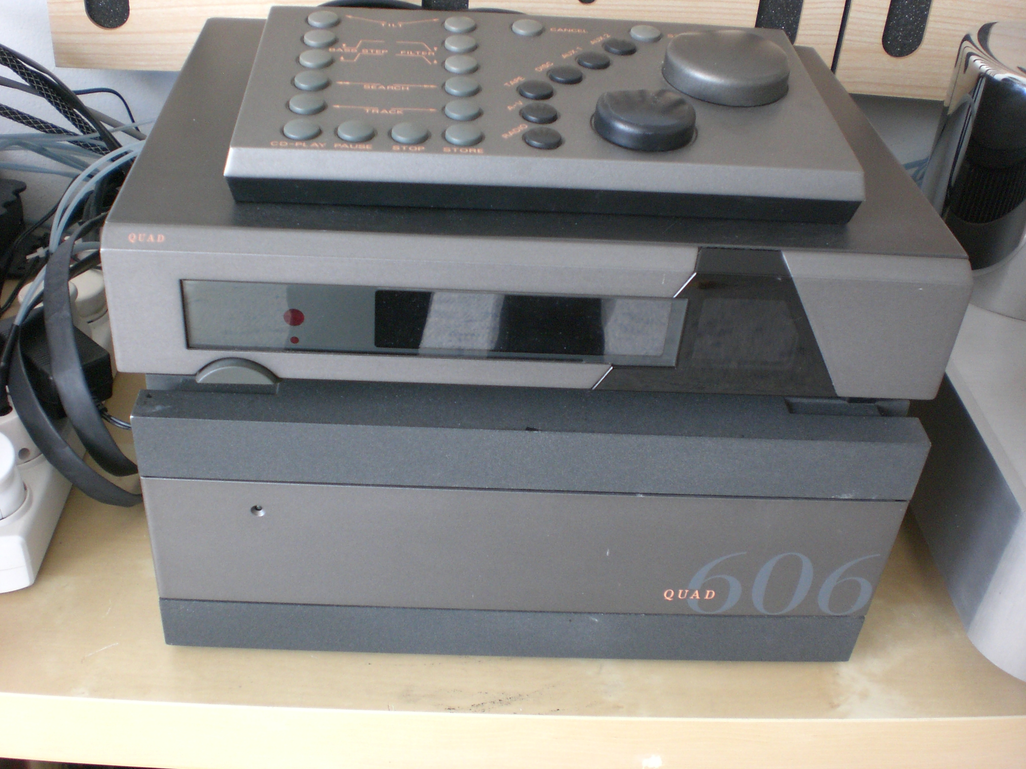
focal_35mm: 38
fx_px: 1126
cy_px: 384
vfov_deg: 37.7
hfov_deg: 49.0
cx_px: 513
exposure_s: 1/50
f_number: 3.1
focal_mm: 6.3
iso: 200
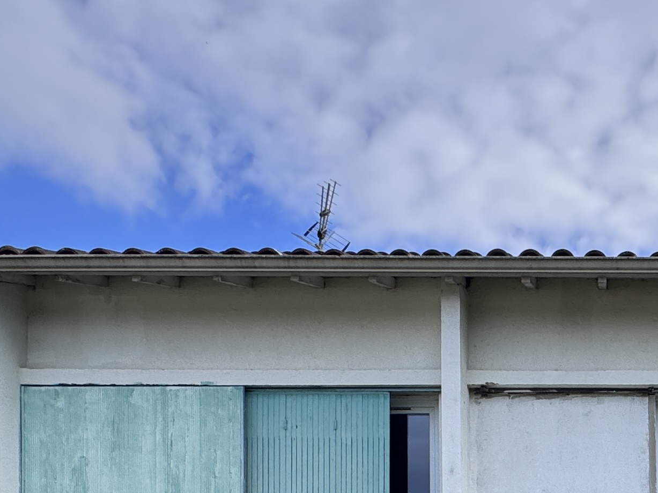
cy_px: 612
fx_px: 874
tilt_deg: +2.6
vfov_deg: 27.2
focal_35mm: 46
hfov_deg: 37.4
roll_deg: +0.6
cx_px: 639
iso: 50
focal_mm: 2.22
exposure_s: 1/910
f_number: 2.2
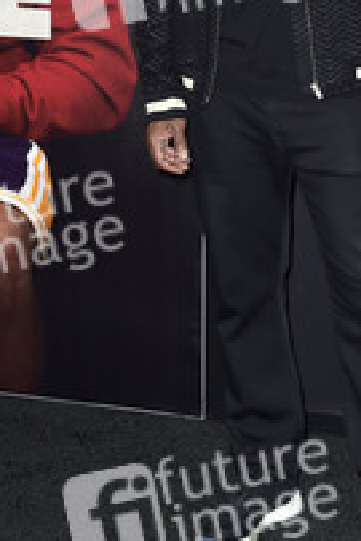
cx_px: 279
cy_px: 102
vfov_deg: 16.5
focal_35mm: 123
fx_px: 1847
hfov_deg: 11.1
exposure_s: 1/250
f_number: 6.3
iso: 640
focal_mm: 62
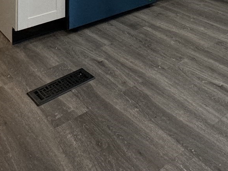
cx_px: 189
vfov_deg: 21.9
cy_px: -116
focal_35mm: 49
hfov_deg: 37.2
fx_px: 323
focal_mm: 2.22
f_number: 2.2
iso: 200
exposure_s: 1/120
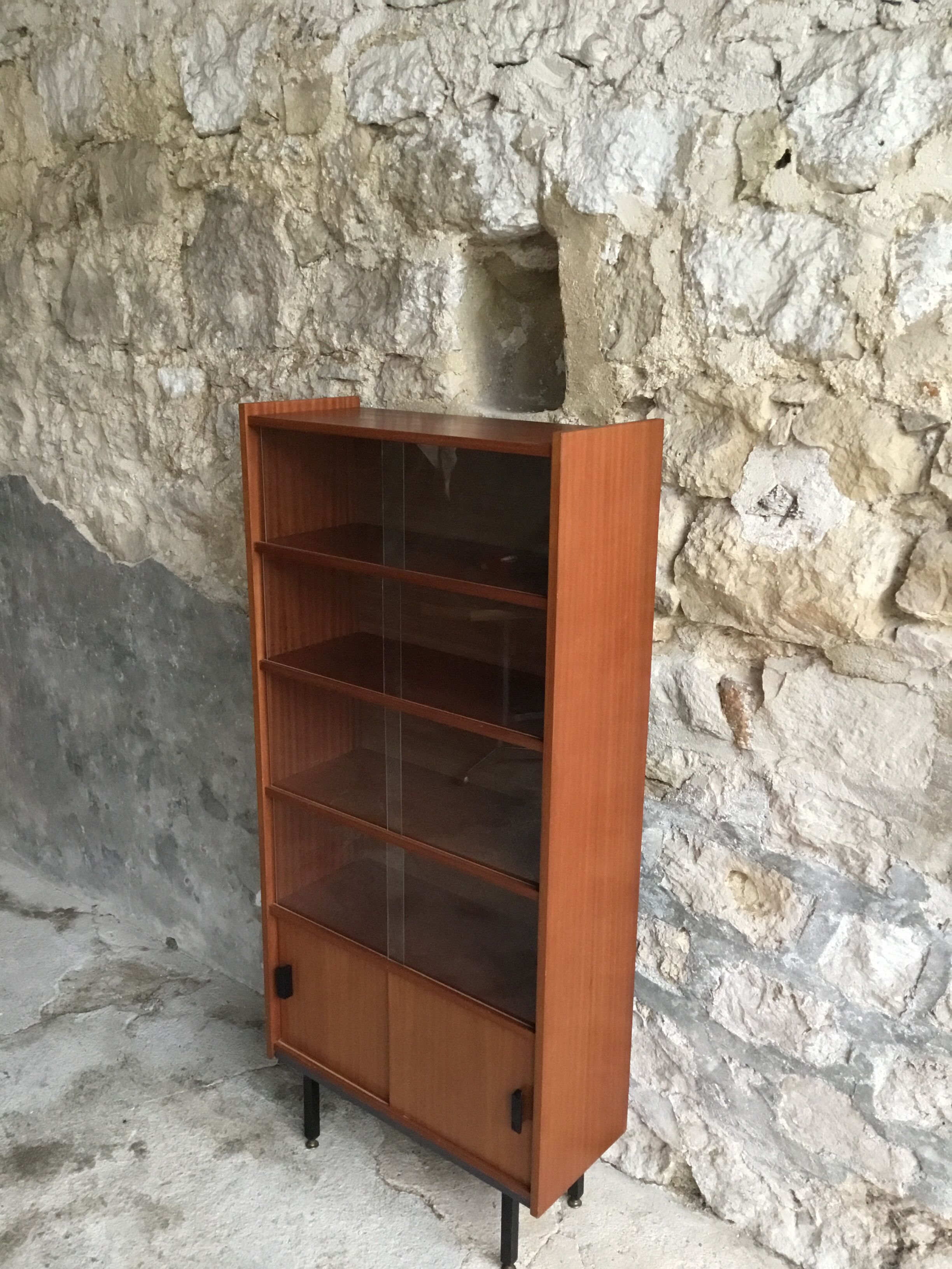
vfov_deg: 58.4
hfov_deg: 45.4
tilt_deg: -15.7
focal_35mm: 31
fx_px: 1137
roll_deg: +1.0
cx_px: 476
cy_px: 634
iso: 200
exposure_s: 1/33
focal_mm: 3.3
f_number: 2.4
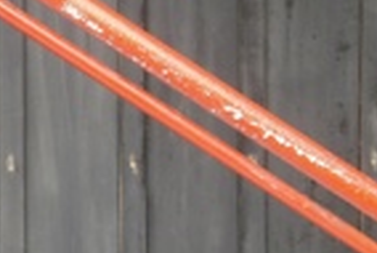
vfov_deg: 8.6
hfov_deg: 12.2
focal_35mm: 160
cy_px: 47
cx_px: -194
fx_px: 1677
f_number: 3.8
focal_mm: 8.1
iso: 100
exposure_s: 1/50
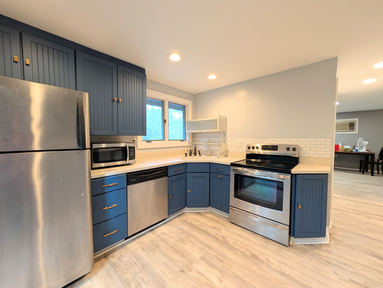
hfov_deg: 110.5
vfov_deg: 94.6
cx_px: 192
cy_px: 144
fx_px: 133
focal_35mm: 12
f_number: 1.7
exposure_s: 1/60
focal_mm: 2.02
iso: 99
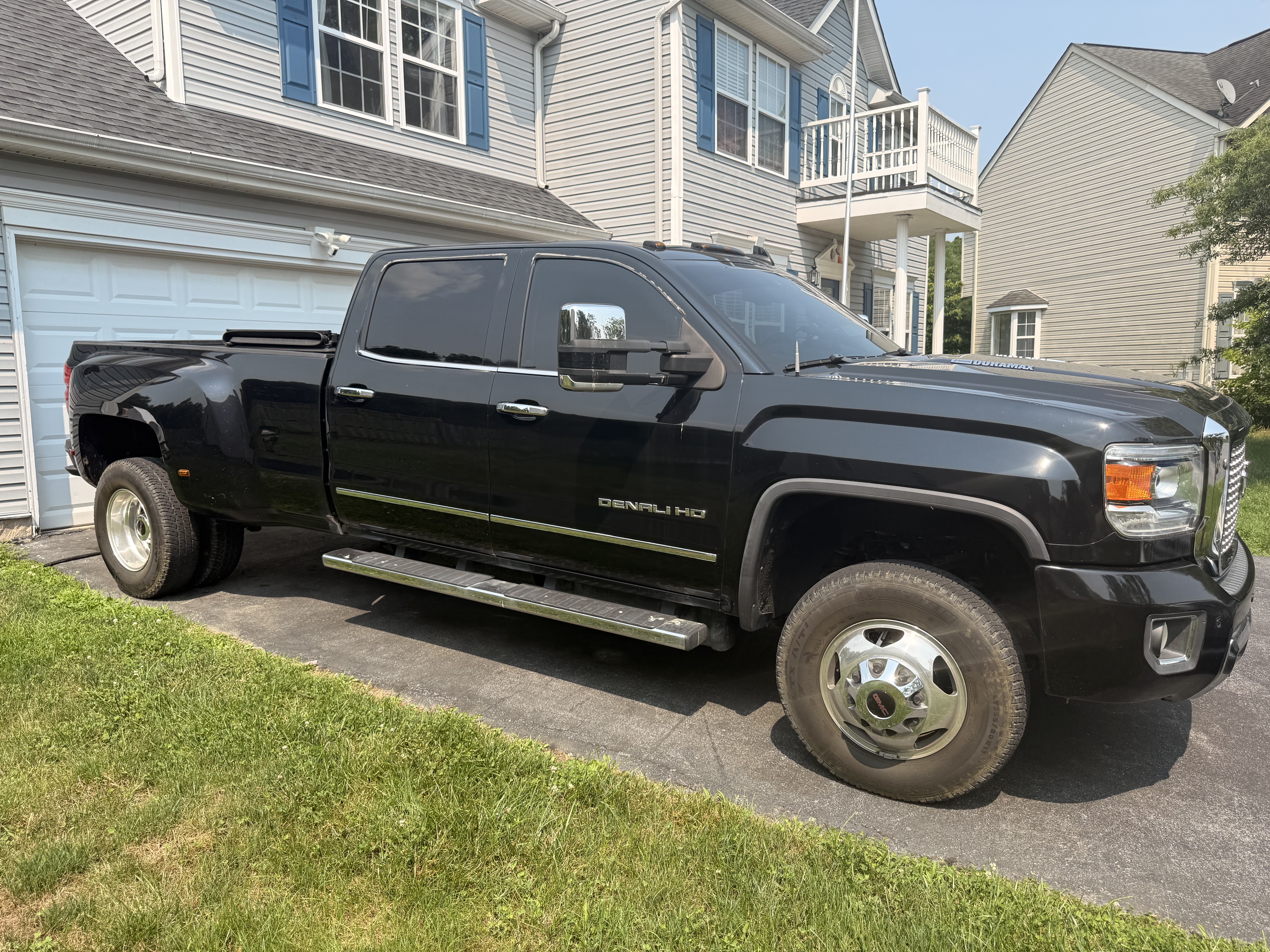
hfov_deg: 71.6
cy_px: 476
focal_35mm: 24
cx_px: 635
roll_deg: +0.4
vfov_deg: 56.8
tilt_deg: -6.3
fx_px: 881
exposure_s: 1/2445
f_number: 1.78
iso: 80
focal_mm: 6.76
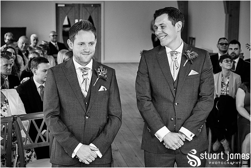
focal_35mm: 75
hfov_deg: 27.0
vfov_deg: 18.2
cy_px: 84
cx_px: 126
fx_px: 523
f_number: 3.6
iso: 1600
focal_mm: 50
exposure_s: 1/320
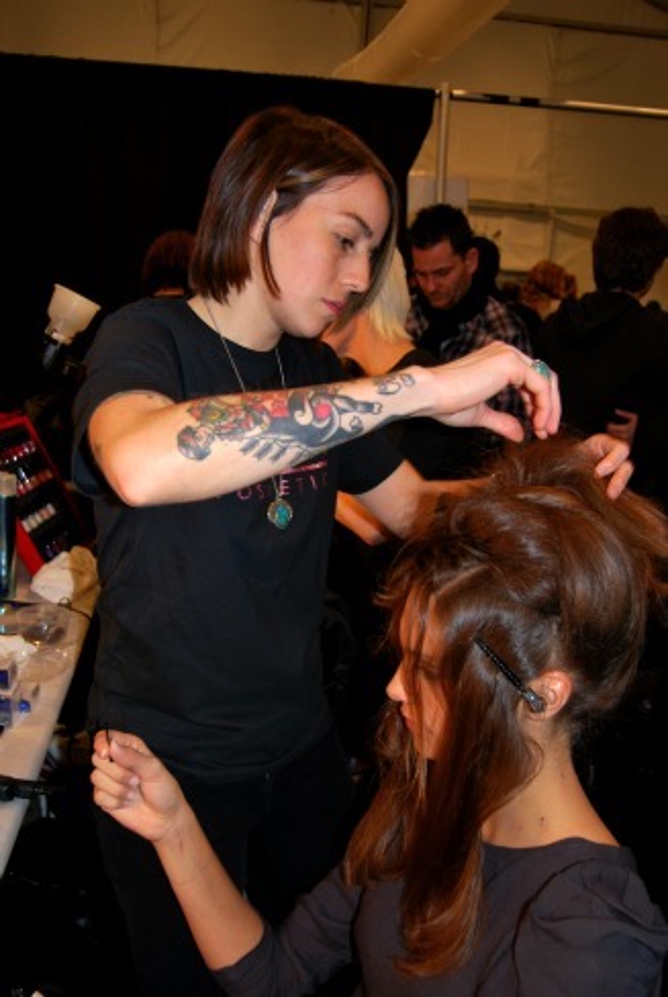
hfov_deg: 40.1
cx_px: 334
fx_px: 915
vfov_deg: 57.1
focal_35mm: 33
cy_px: 498
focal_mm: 22
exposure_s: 1/60
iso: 200
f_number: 3.8
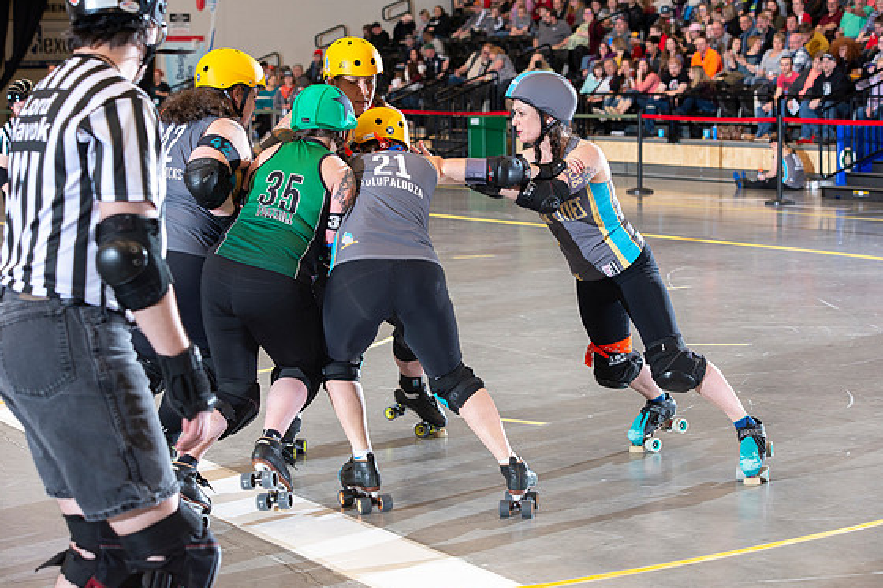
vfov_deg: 16.1
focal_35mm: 85
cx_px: 438
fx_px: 2084
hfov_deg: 23.9
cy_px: 299
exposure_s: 1/160
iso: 640
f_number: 5.6
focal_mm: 82
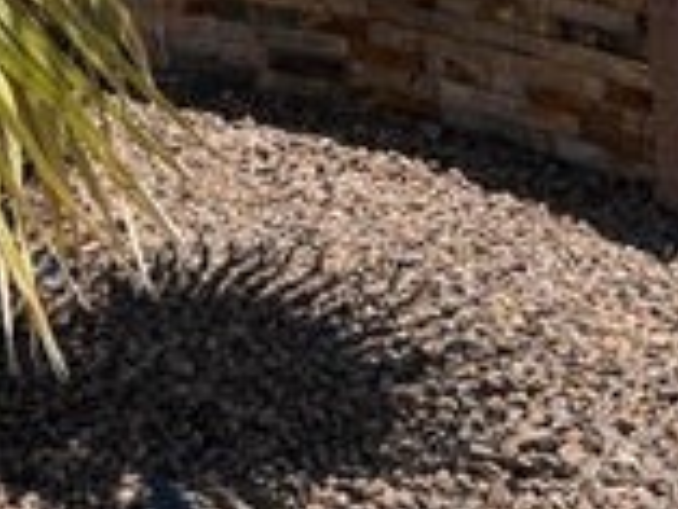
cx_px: 164
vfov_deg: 13.5
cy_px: -423
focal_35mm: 98
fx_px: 1921
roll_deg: +2.5
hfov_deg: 19.9
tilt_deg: -2.7
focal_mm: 6.76
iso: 80
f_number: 1.78
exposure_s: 1/3759
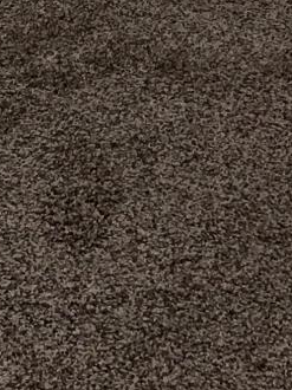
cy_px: -732
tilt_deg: -7.8
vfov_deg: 9.2
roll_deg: +0.2
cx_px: -153
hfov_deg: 8.2
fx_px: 1982
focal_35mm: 176
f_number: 2.2
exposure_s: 1/30
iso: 25
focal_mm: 4.15
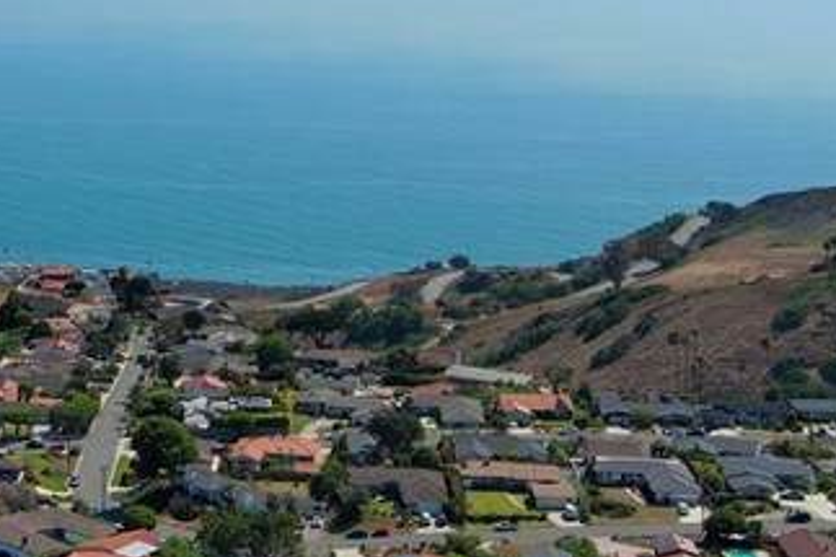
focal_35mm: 92
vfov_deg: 14.5
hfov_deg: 21.5
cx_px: 21
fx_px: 2135
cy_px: -53
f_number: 2.8
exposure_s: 1/3115
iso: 102
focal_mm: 10.57
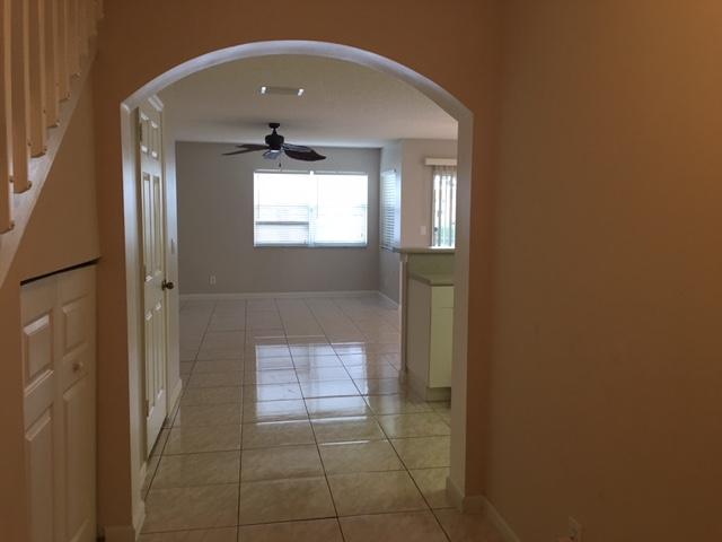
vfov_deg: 48.2
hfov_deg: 61.7
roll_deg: -0.1
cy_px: 271
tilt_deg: -4.8
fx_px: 605
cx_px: 361
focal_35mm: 29
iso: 40
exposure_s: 1/15
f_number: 2.2
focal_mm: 4.15
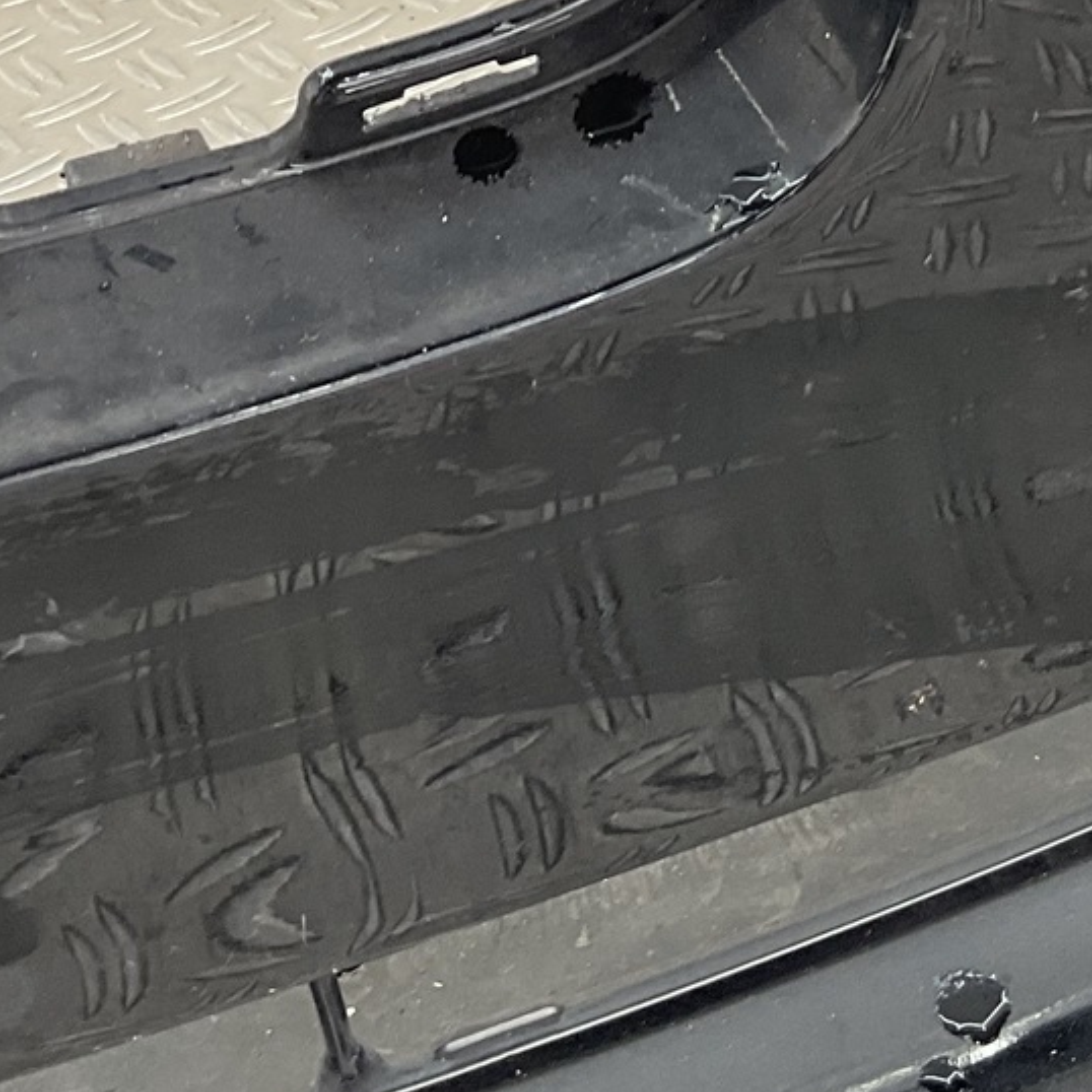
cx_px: 804
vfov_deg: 17.0
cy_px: -337
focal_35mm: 96
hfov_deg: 18.0
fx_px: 3426
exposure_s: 1/100
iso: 25
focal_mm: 3
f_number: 1.8
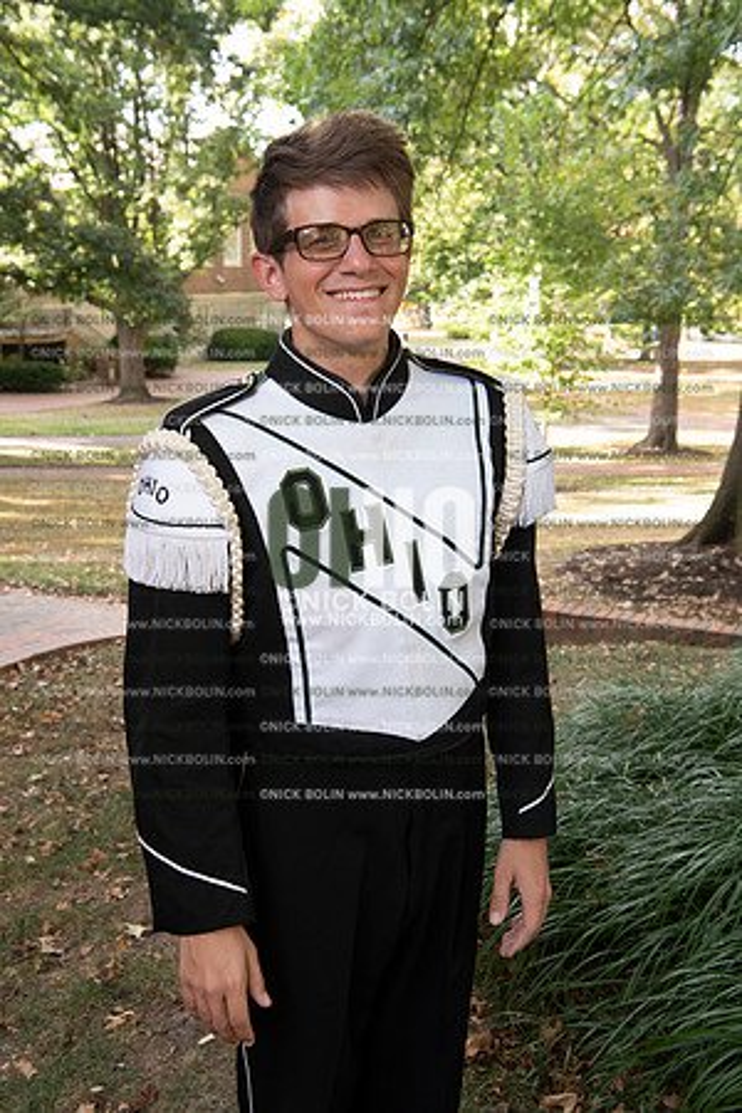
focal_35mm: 46
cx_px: 371
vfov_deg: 42.7
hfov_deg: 29.2
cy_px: 556
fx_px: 1422
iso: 800
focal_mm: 46
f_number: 8
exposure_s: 1/100
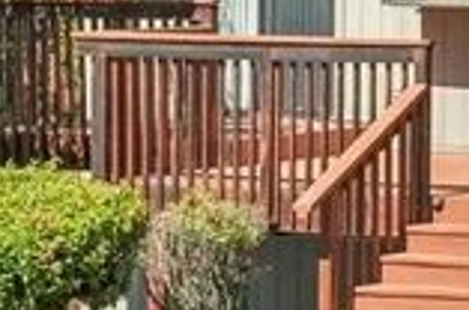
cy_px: -18
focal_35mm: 209
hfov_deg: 8.5
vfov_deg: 6.5
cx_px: 1314
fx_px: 2717
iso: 400
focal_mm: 32
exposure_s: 1/800
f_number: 8
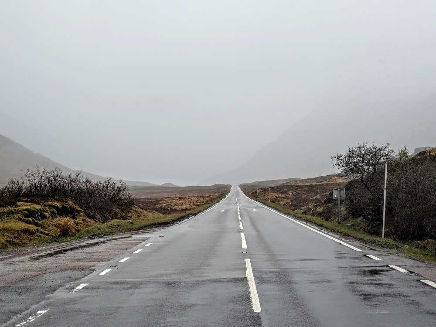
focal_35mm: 51
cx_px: 218
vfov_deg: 28.6
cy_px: 164
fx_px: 642
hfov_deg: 37.5
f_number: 1.89
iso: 65
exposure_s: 1/415
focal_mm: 5.43
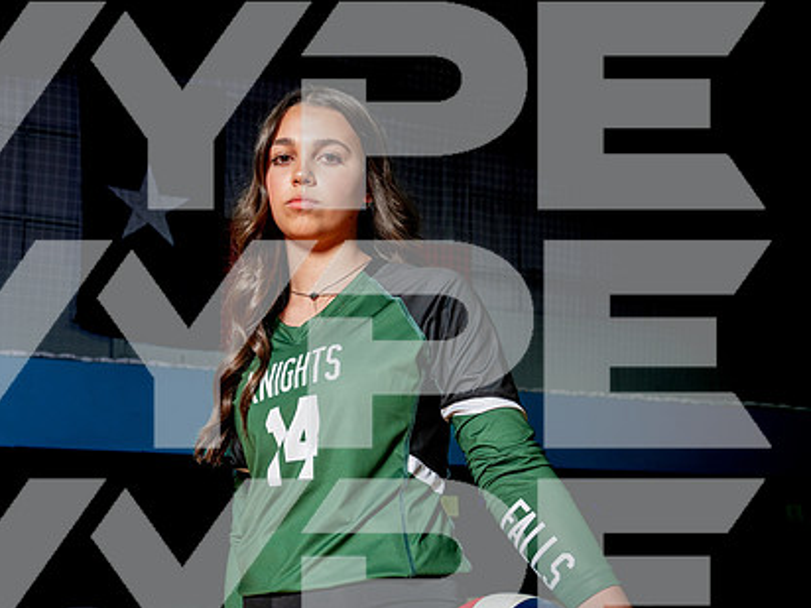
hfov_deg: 40.7
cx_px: 270
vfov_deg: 31.5
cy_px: 345
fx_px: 1078
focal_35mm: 46
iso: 250
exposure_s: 1/200
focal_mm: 33
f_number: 5.6
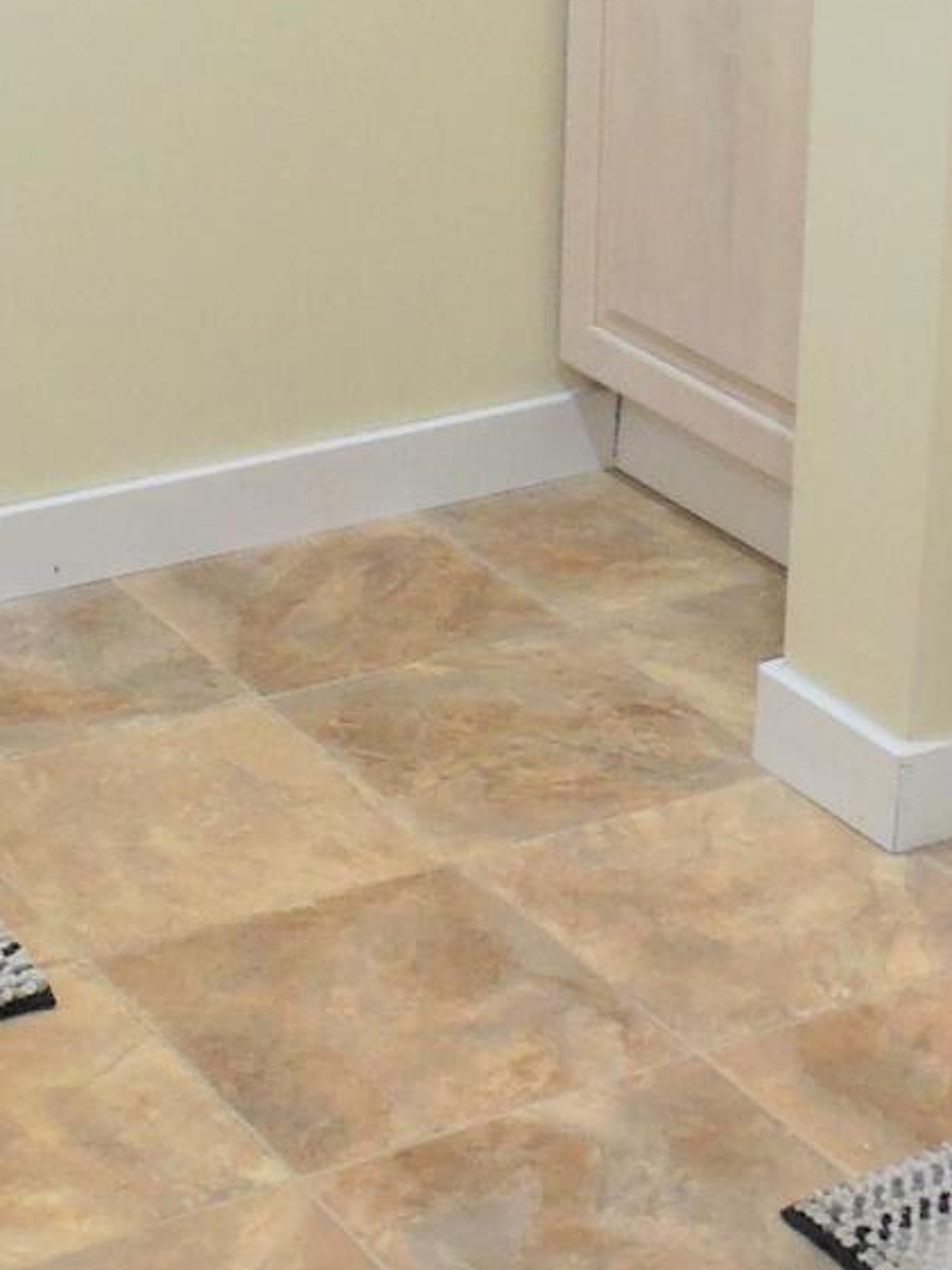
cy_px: 201
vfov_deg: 21.7
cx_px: 303
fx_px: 3266
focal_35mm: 89
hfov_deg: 16.5
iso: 250
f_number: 3.2
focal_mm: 4.5
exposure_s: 1/30
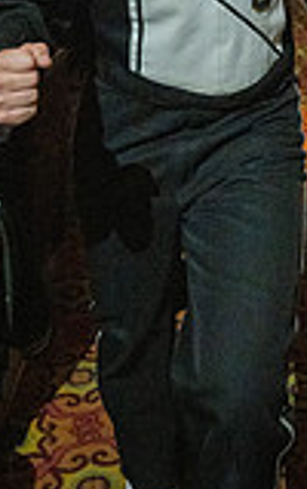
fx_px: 960
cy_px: -181
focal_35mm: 72
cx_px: 193
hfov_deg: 18.1
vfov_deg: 24.2
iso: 12800
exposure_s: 1/500
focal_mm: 25
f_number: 2.8
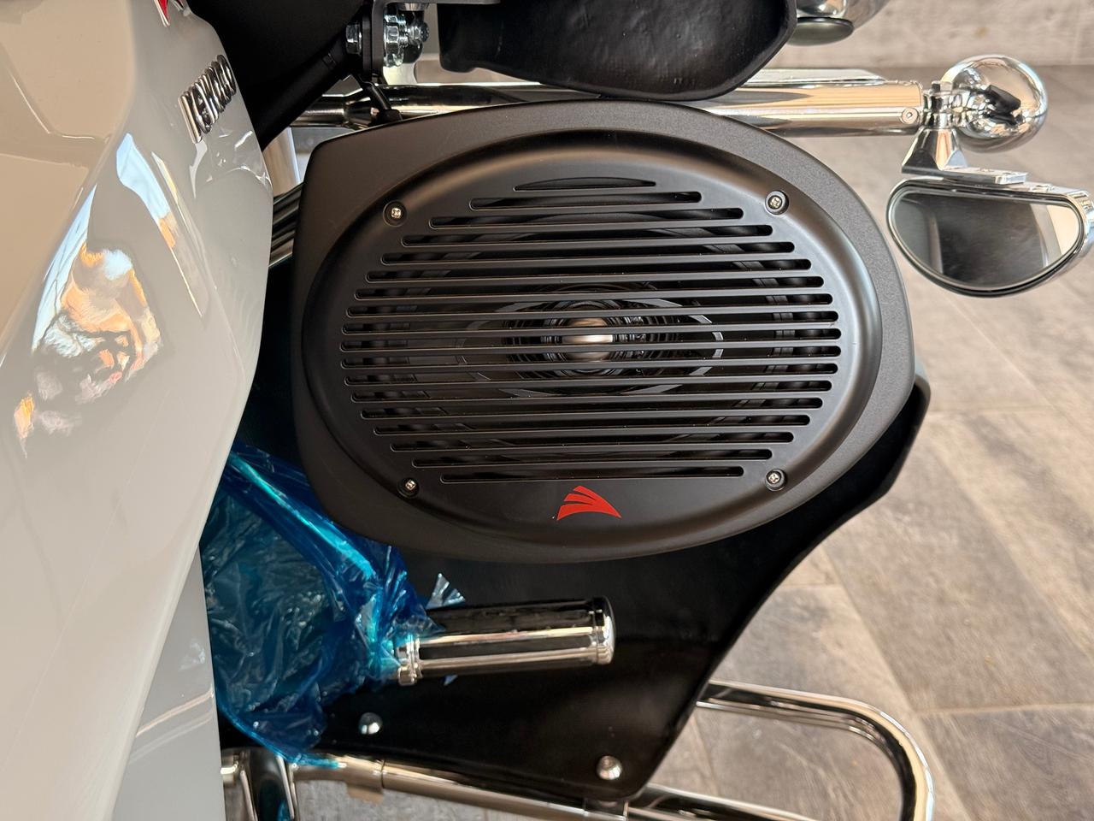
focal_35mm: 48
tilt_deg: -23.4
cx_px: 547
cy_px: 410
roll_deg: -0.8
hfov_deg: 39.7
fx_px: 1517
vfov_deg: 30.3
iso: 125
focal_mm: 6.76
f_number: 1.78
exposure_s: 1/60
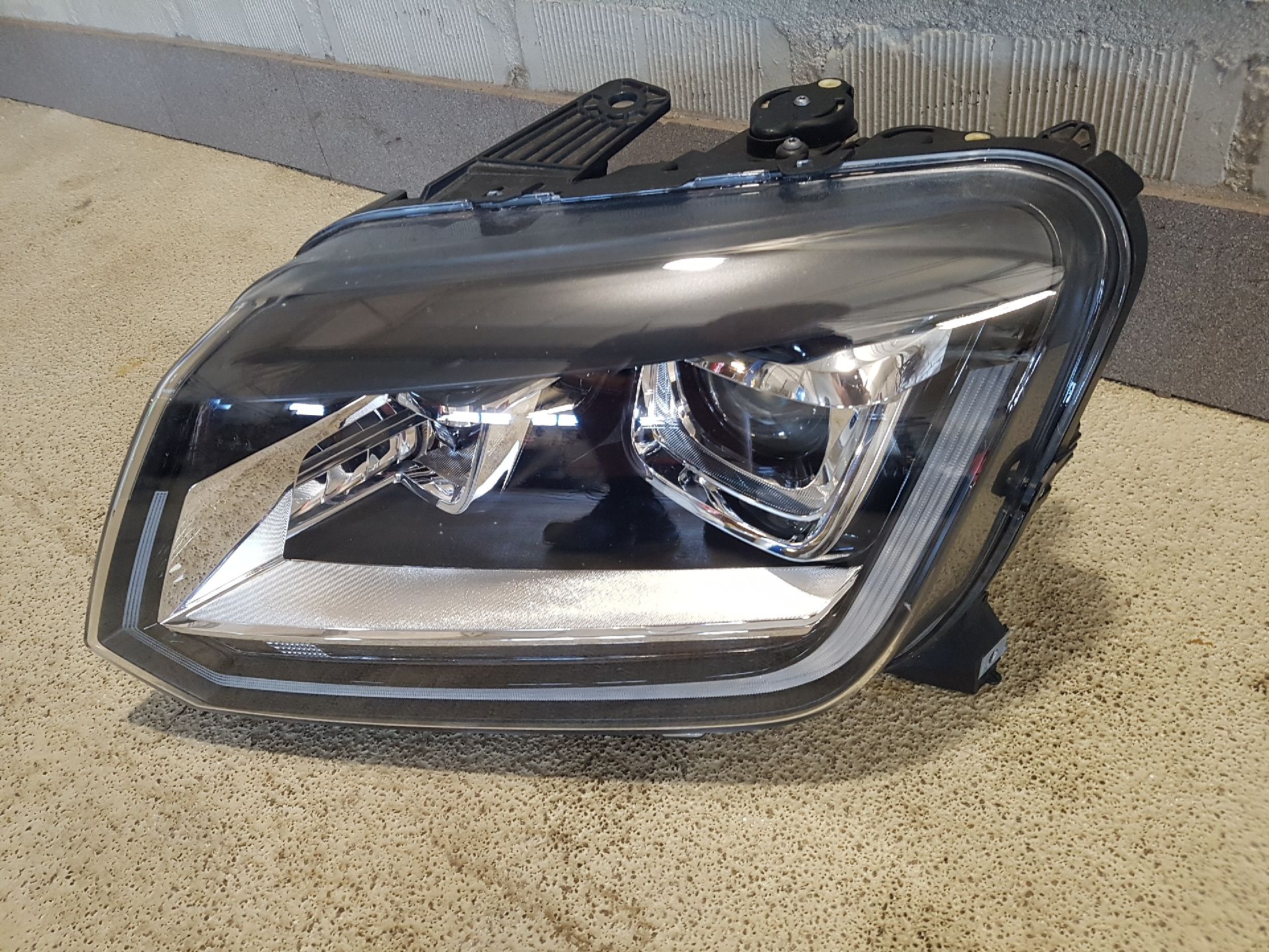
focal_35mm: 26
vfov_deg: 53.1
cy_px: 476
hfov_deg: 67.3
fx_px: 953
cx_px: 634
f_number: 1.7
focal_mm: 4.2
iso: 160
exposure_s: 1/25
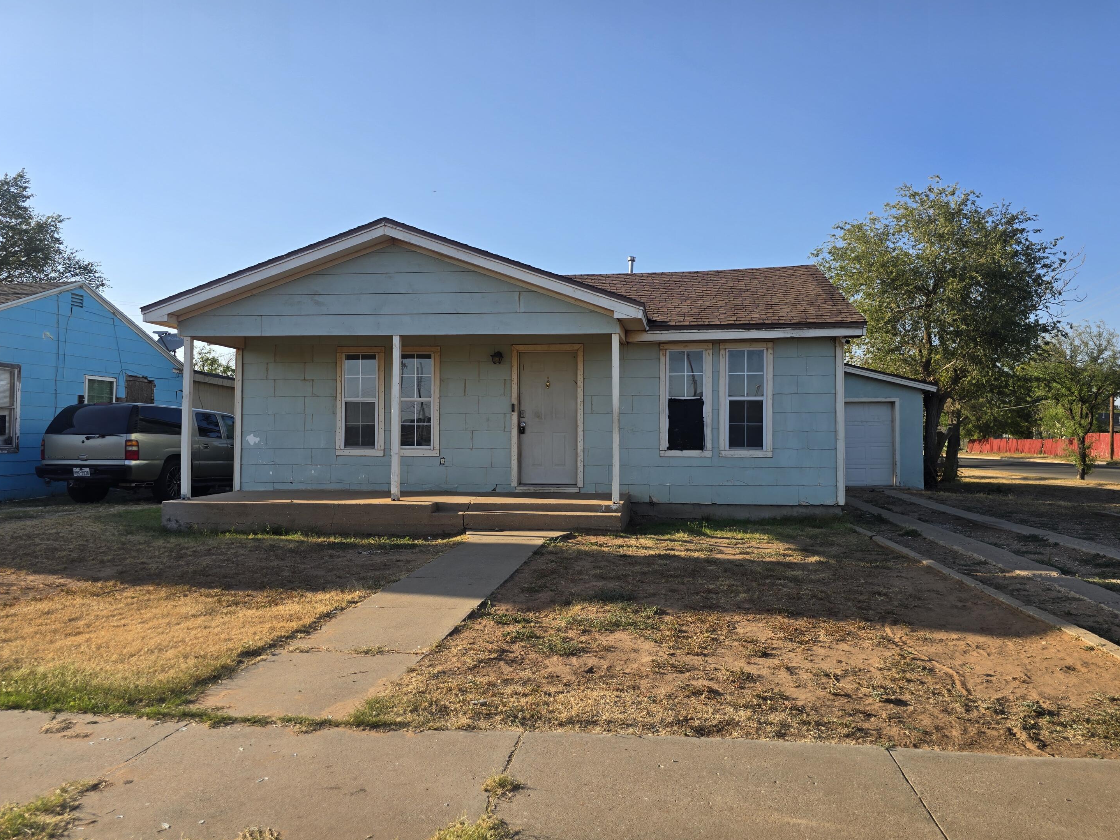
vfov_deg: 56.8
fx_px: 776
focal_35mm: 24
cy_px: 435
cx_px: 579
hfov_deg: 71.6
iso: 12
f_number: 1.7
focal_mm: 6.3
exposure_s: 1/521
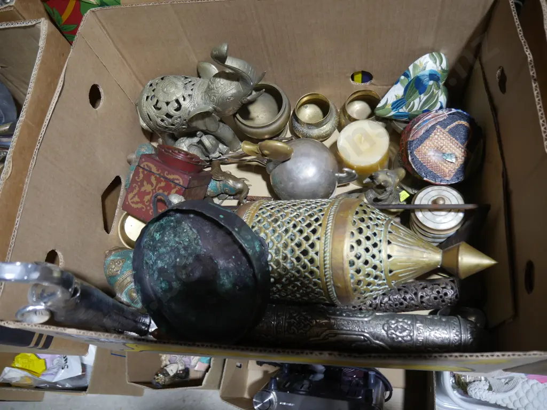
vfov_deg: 49.7
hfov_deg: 63.4
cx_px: 274
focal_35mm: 28
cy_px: 205
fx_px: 442
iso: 250
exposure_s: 1/60
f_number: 3.5
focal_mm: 14
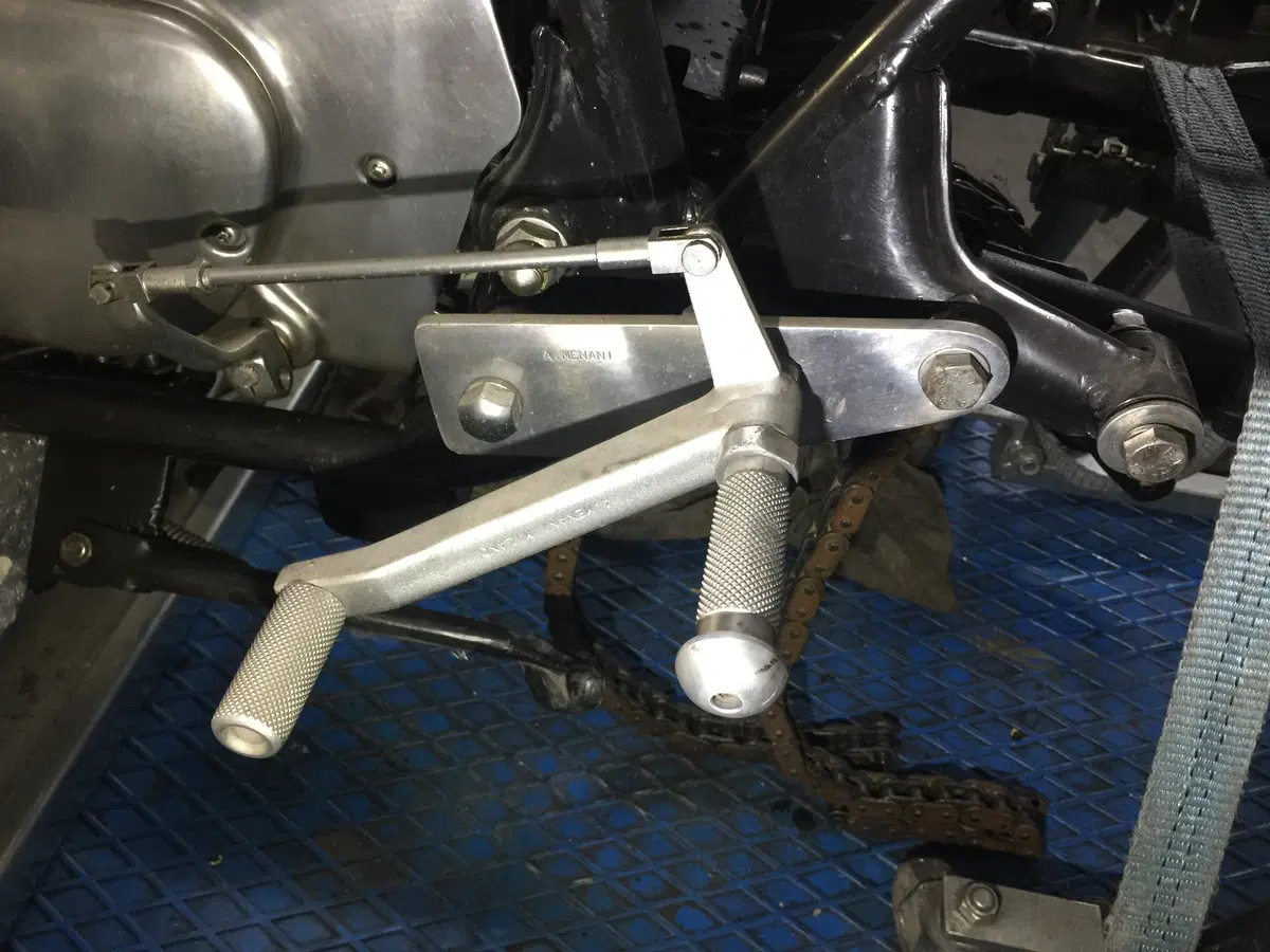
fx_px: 1064
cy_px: 476
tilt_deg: -45.0
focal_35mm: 29
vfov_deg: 48.2
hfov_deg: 61.7
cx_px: 635
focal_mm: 4.15
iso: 125
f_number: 2.2
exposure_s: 1/17
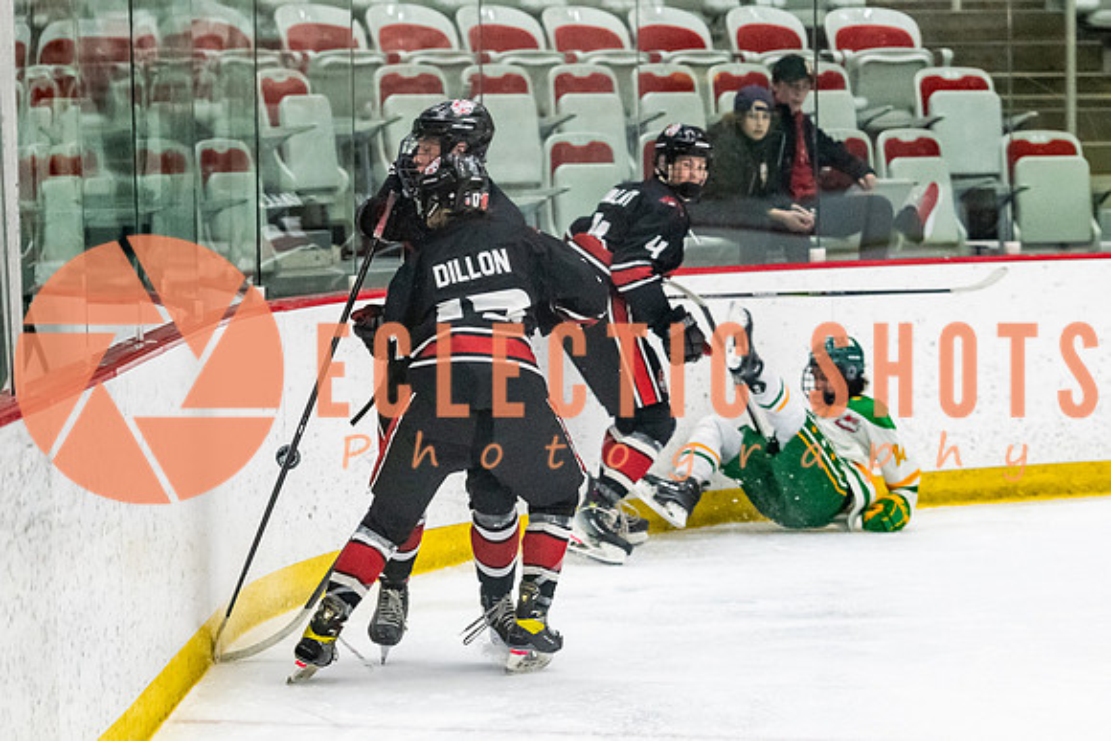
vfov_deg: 7.4
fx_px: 5698
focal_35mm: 185
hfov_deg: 11.1
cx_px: 588
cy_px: 430
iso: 4000
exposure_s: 1/640
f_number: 2.8
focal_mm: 110
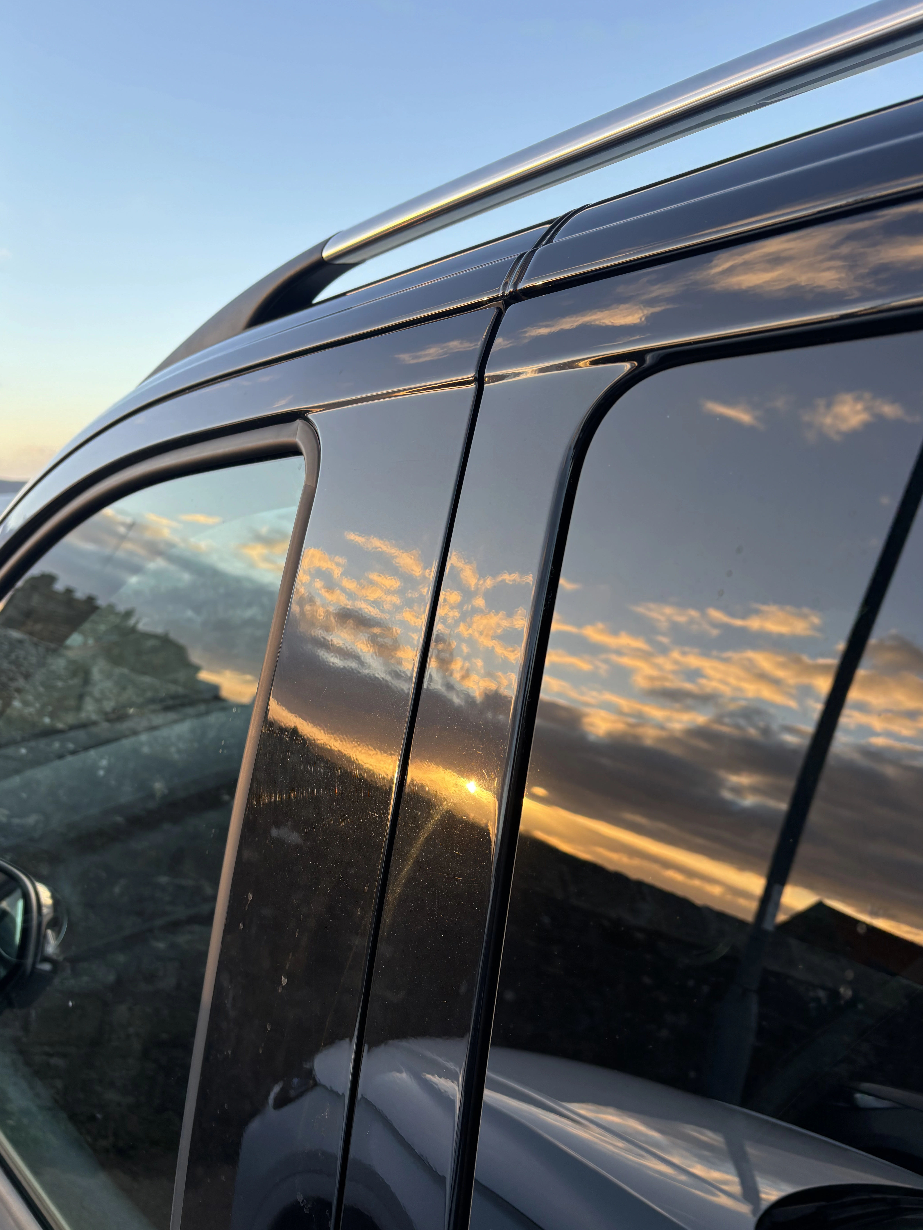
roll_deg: +0.9
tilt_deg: -7.7
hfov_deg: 51.4
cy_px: 604
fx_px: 960
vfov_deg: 65.3
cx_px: 468
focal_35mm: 27
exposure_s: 1/201
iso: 40
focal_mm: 5.96
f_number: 1.6
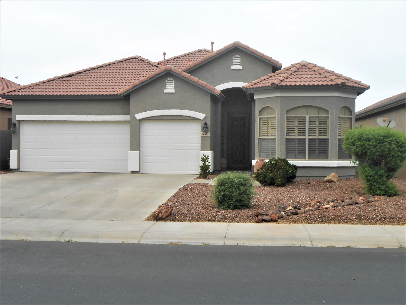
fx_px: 516
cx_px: 203
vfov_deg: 32.9
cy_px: 152
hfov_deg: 42.9
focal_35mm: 44
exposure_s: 1/400
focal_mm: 7.8
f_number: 4.5
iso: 80
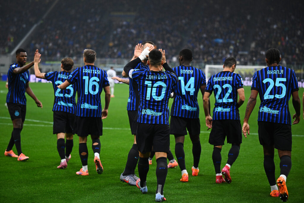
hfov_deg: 21.5
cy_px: 102
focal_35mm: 95
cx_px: 152
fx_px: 802
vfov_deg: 14.4
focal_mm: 95
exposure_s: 1/1600
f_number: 2.8
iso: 1600
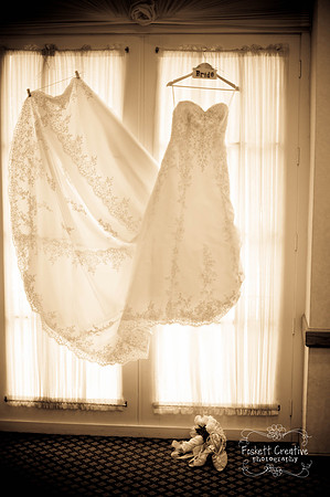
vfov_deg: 39.6
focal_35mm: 50
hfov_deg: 26.9
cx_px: 165
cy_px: 248
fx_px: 689
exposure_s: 1/250
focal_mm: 50
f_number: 1.4
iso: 200
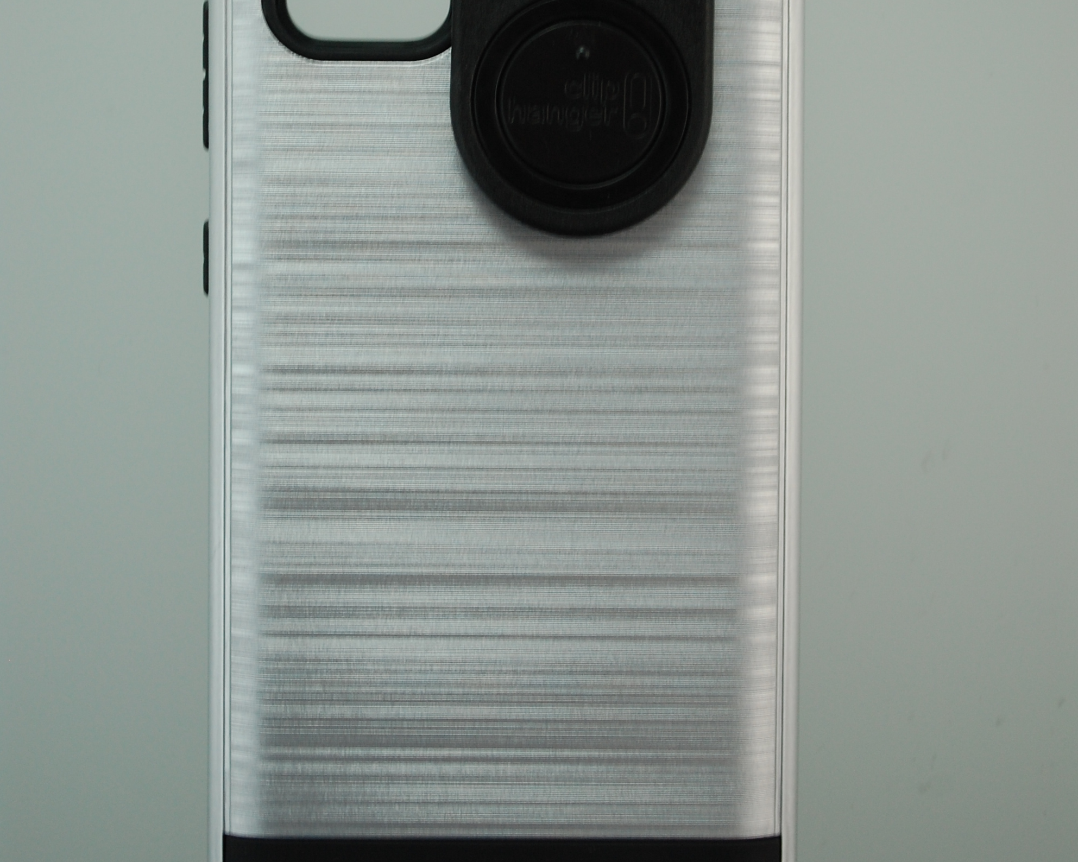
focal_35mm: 81
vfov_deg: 18.8
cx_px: 538
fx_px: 2584
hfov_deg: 23.6
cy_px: 195
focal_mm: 38
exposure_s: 1/50
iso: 400
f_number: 5.3
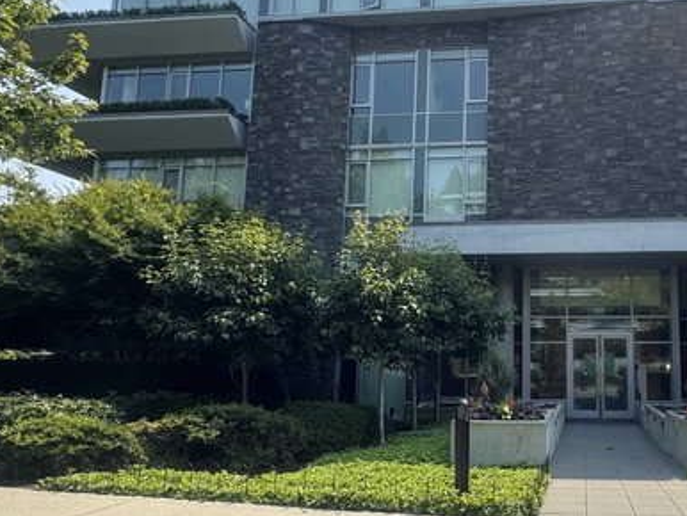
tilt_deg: +7.6
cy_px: 286
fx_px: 576
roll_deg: +0.2
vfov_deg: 48.2
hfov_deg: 57.9
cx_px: 530
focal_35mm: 29
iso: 40
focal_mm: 2.22
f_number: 2.2
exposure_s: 1/435
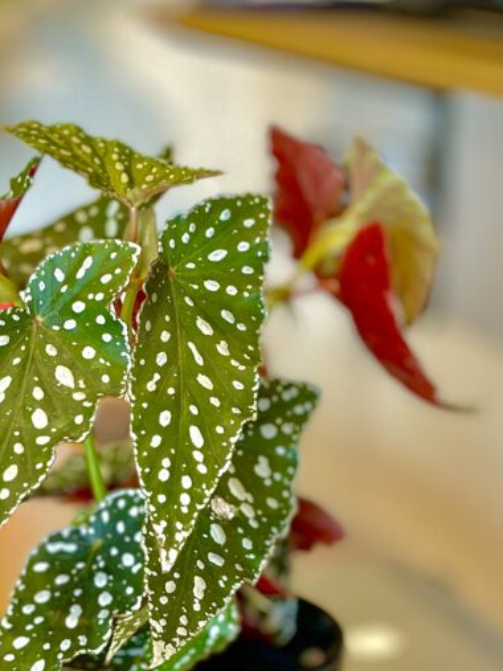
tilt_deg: -15.5
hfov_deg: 15.2
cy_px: 434
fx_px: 1880
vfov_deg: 20.2
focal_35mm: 97
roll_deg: -2.7
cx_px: 147
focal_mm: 6.86
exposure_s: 1/60
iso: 200
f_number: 1.78
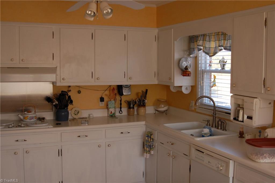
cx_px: 138
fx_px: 320
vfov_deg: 31.8
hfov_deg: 46.5
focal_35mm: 42
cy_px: 92
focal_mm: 28
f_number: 5
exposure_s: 1/100
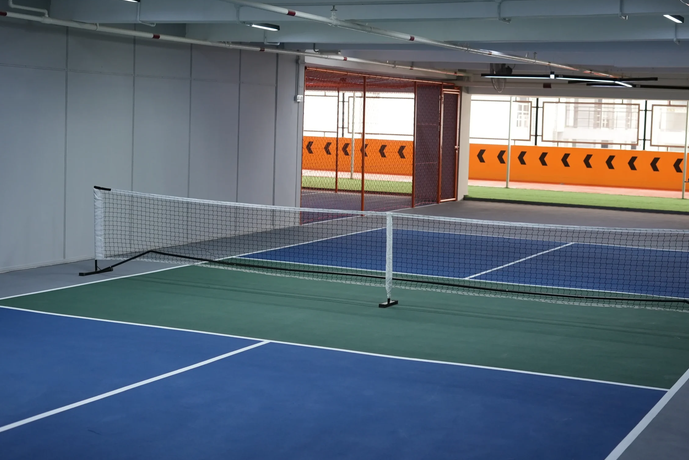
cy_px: 204
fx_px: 1091
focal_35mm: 57
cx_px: 372
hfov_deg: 35.0
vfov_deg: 23.8
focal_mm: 50
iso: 1600
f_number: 3.5
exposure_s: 1/160
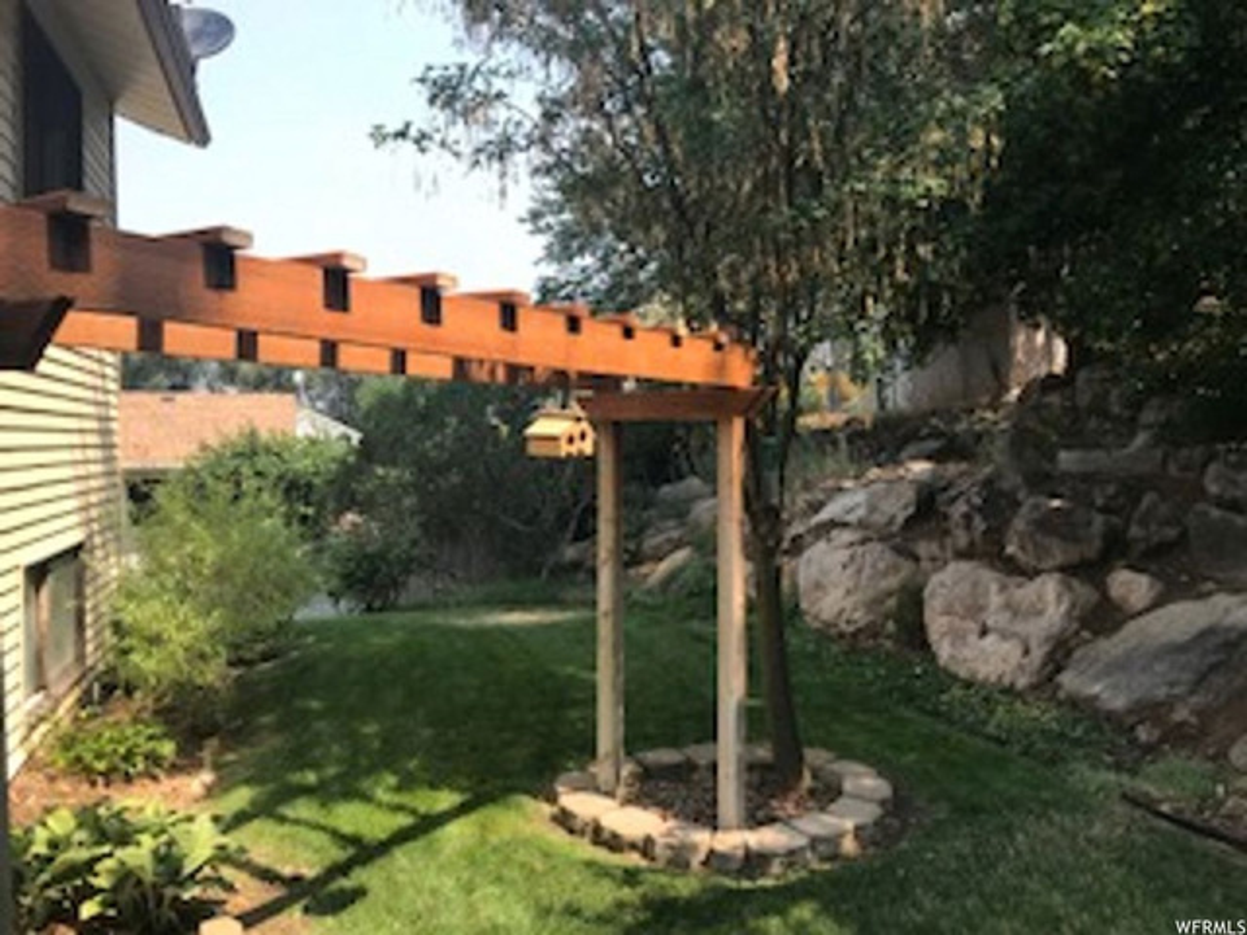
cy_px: 468
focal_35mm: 28
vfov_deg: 49.7
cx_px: 624
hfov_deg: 63.4
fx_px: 1009
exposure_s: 1/778
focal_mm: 3.99
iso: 20
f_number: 1.8
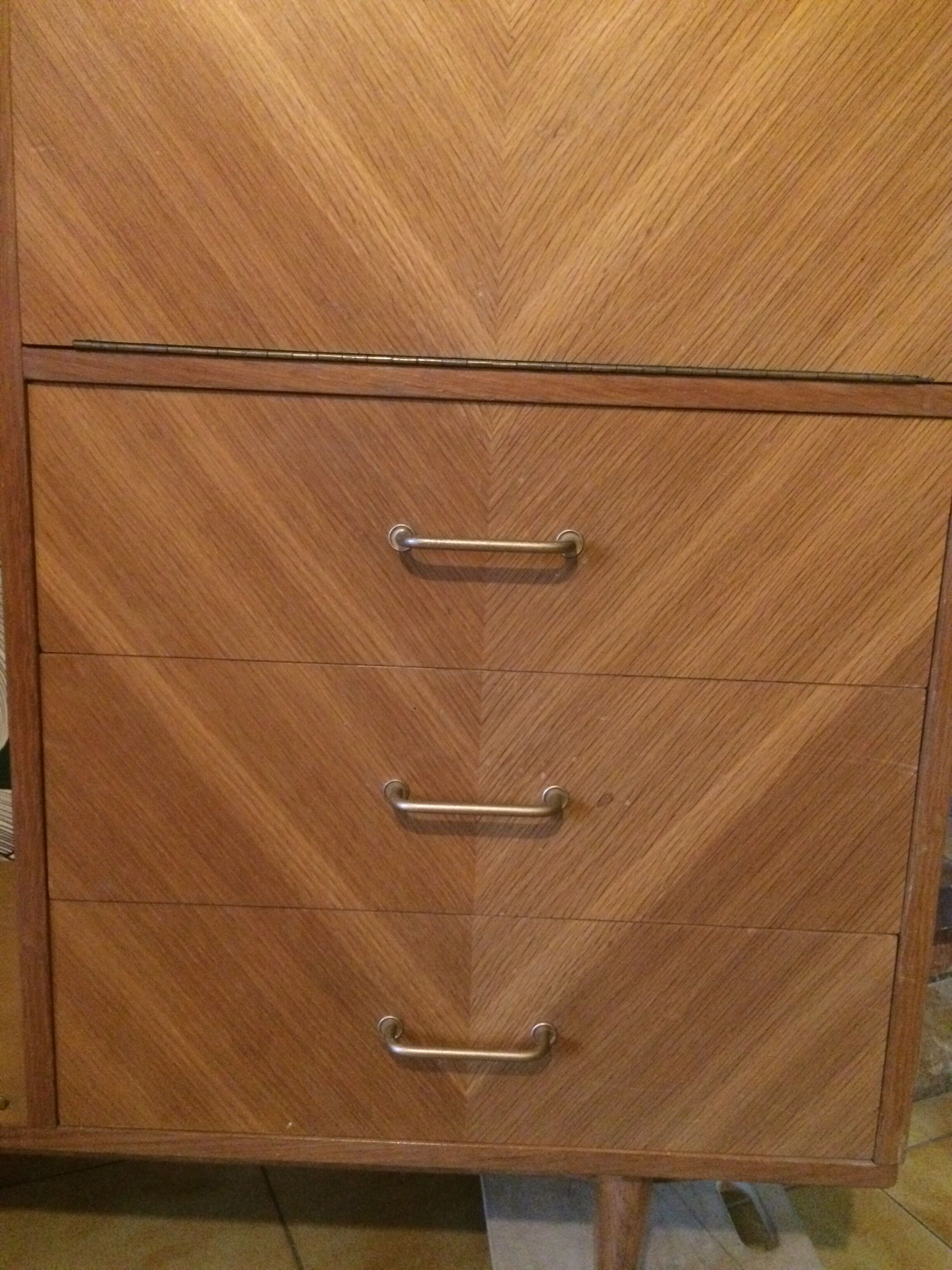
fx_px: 1063
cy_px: 635
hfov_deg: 48.2
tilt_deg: -13.9
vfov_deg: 61.7
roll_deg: -0.6
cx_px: 476
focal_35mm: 29
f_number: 2.2
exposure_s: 1/17
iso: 500
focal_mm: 4.15
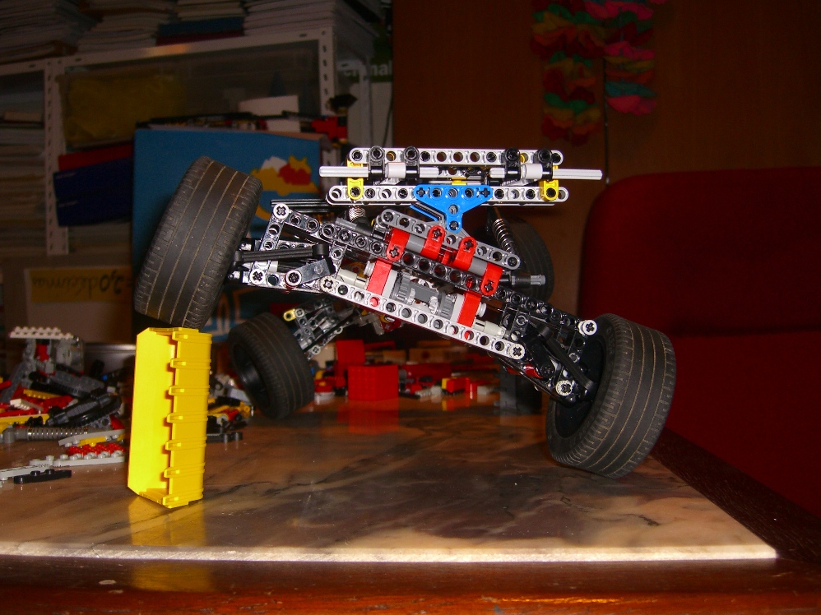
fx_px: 925
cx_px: 406
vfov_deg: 36.8
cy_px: 303
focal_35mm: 39
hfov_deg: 47.9
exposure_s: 1/60
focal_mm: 7.9
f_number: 2.8
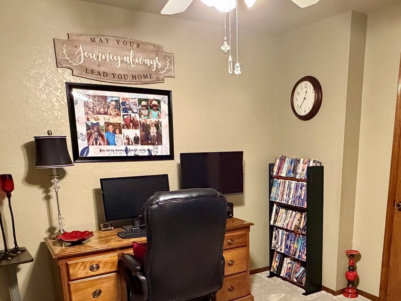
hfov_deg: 56.3
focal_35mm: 32
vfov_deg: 42.7
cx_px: 243
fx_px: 371
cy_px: 228
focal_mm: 2.22
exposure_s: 1/60
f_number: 2.2
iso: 1000
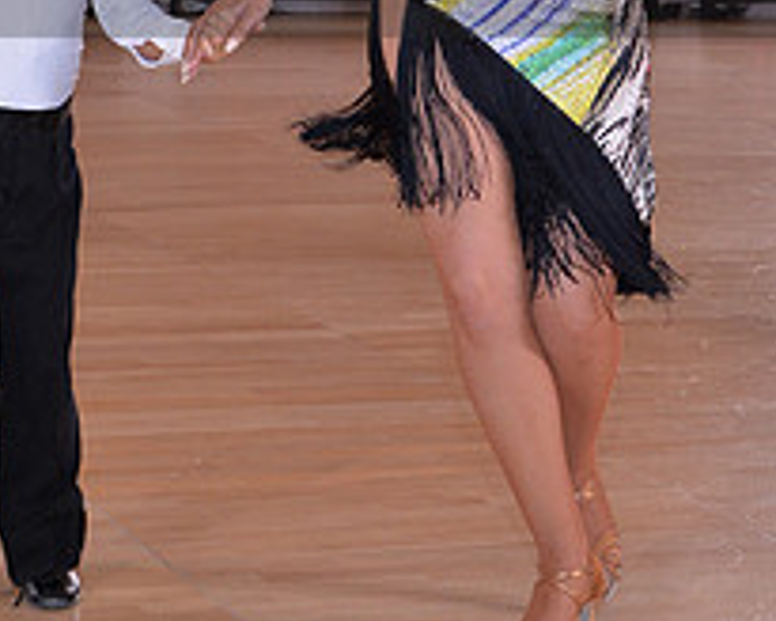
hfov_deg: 13.2
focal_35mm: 146
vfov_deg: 10.4
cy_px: -87
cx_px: 384
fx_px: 3353
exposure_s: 1/250
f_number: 6.3
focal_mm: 55
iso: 2000
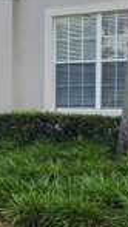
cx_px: 14
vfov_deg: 27.1
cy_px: 134
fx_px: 469
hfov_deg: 15.4
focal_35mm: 78
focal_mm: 4
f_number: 3
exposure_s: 1/400
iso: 125
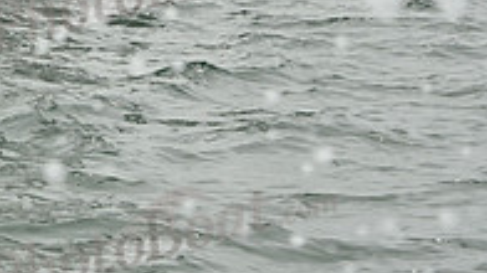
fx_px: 2801
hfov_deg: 9.8
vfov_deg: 5.5
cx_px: -139
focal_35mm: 217
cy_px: -108
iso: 320
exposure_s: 1/1250
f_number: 10
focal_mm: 70
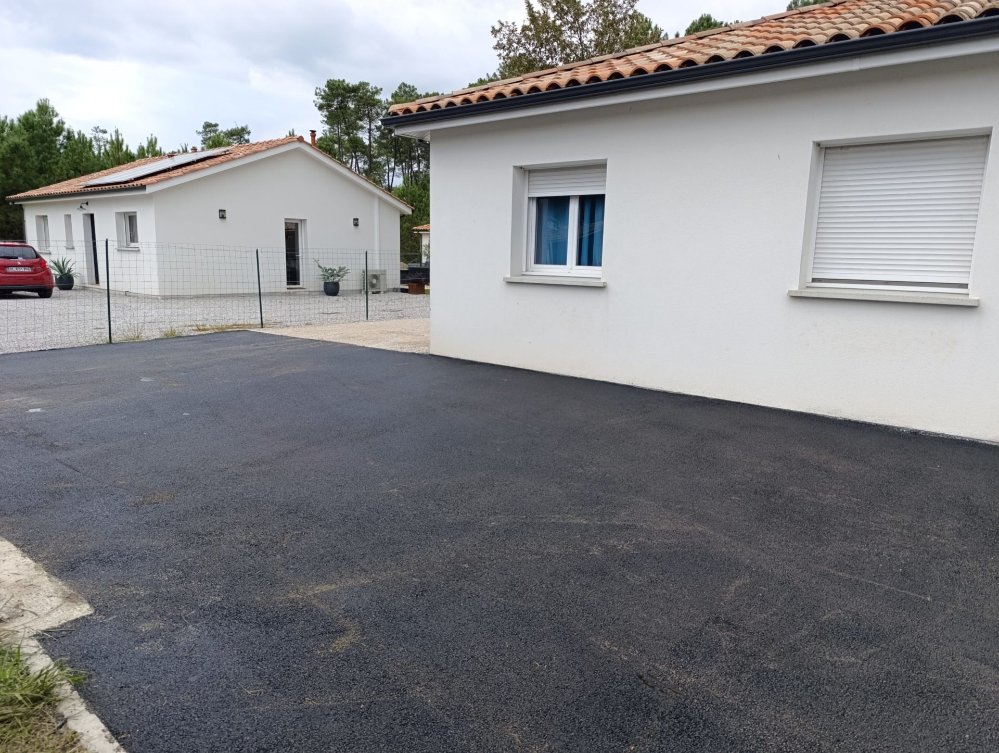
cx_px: 500
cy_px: 376
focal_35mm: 23
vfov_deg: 59.0
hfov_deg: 73.8
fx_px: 665
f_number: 1.6
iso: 50
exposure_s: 1/236
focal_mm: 6.14
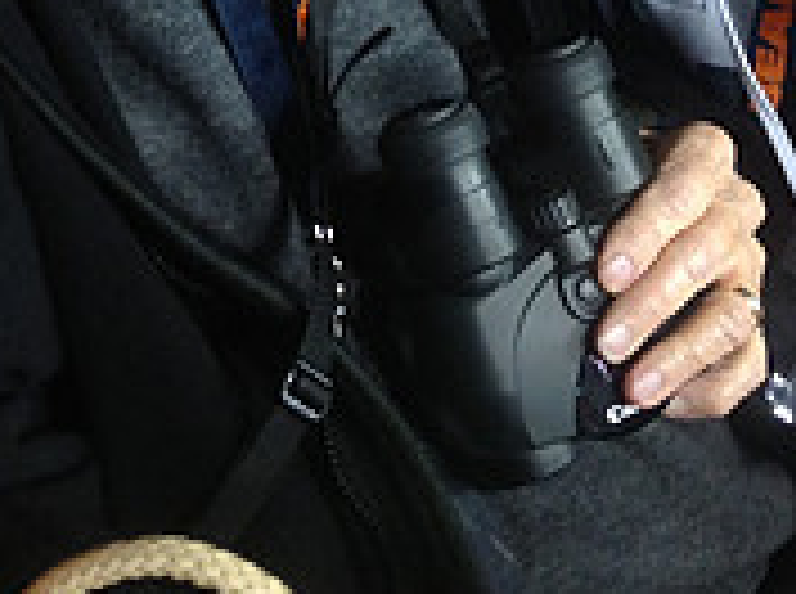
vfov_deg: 12.4
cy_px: -223
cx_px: 67
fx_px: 2639
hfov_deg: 16.9
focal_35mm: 115
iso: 80
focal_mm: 4.28
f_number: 2.4
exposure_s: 1/15
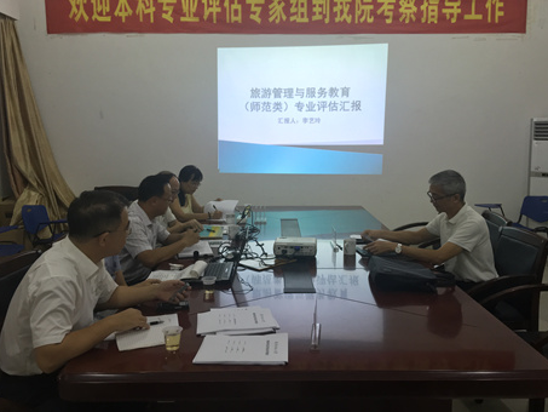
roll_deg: +0.0
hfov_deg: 56.8
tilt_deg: -5.1
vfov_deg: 44.1
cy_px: 188
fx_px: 507
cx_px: 285
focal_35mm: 32
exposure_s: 1/33
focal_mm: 4.15
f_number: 2.2
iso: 80
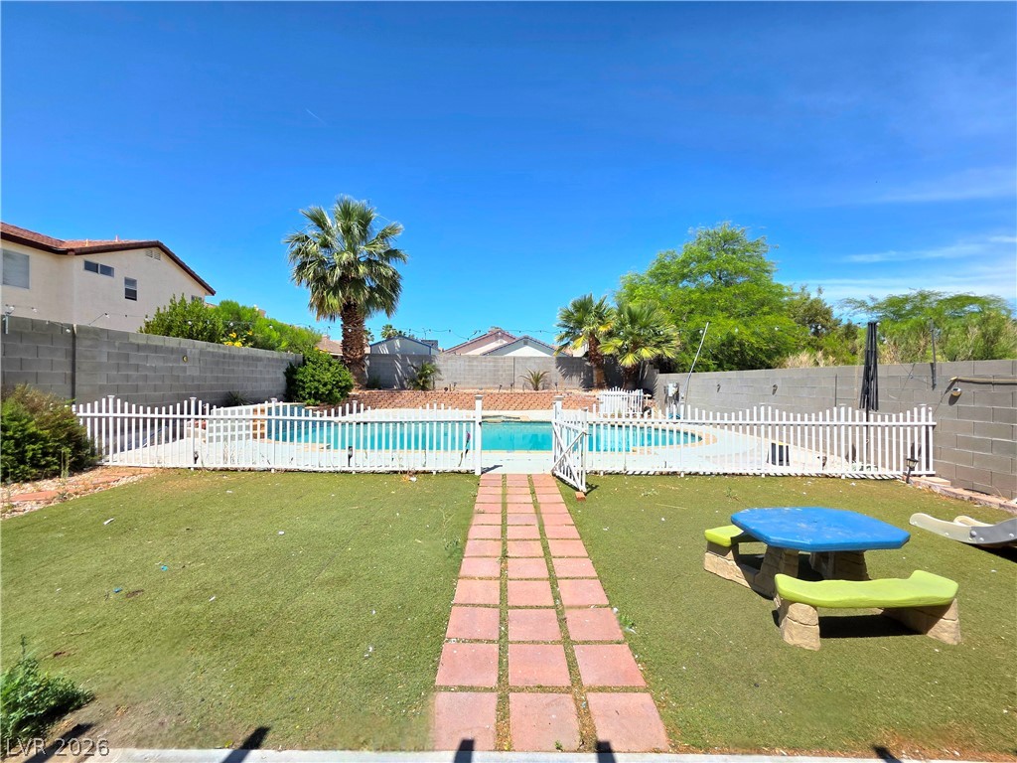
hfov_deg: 106.2
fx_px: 382
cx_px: 508
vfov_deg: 89.9
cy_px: 382
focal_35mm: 13
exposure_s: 1/2500
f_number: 1.9
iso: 40
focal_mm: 2.2
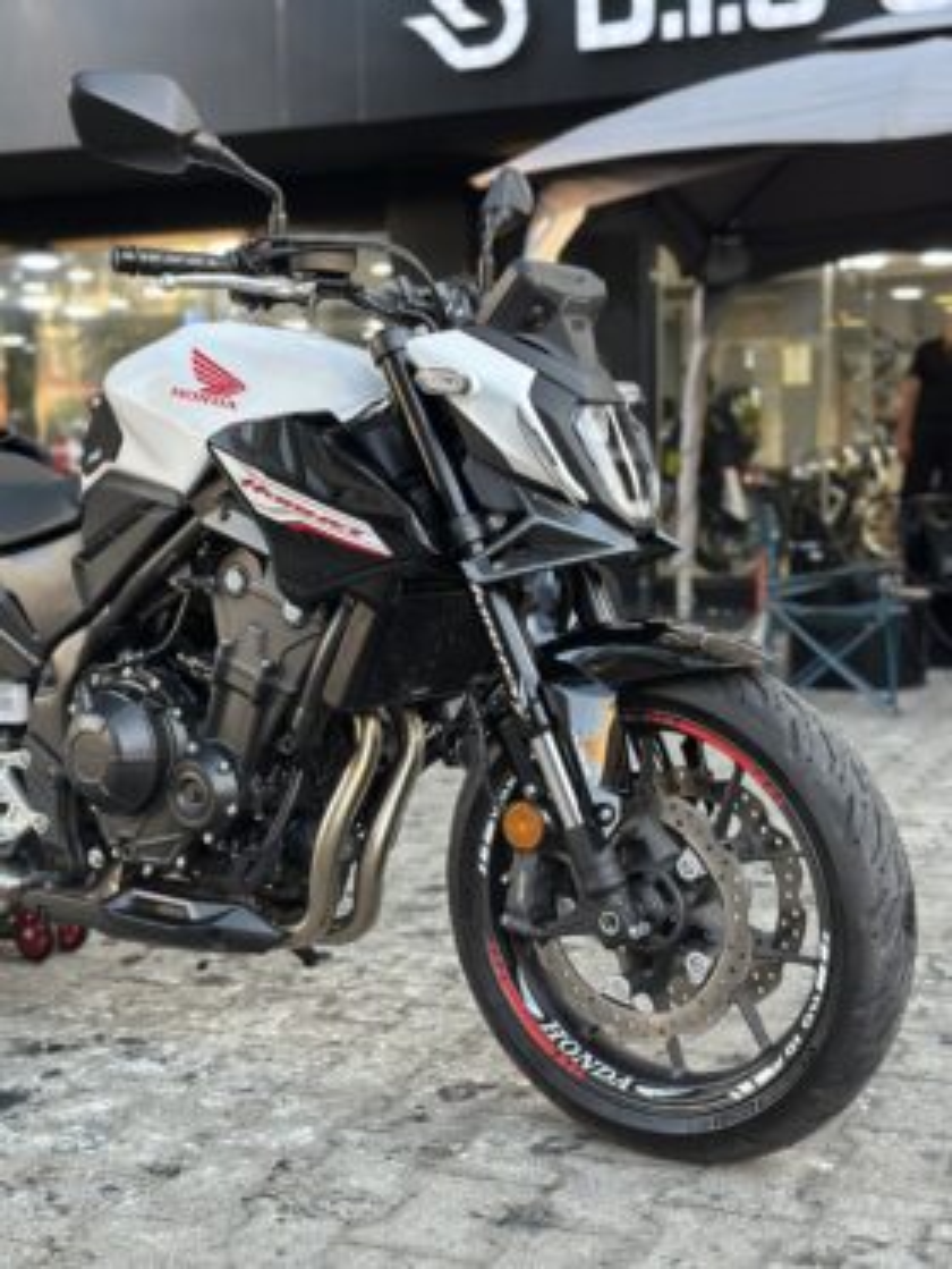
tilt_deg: -3.1
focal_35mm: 48
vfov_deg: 39.6
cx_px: 476
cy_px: 634
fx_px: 1759
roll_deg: -0.1
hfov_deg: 30.3
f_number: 1.78
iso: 125
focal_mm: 6.86
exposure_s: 1/138
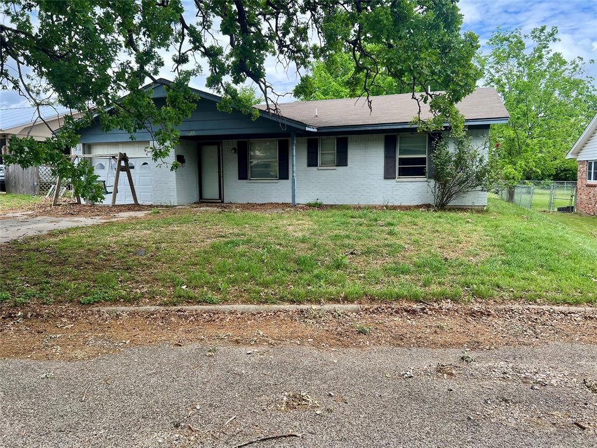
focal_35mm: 26
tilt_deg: -7.9
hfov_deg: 67.3
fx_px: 448
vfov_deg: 53.1
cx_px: 298
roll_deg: +0.8
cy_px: 224
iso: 50
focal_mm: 5.7
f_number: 1.5
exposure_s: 1/1068
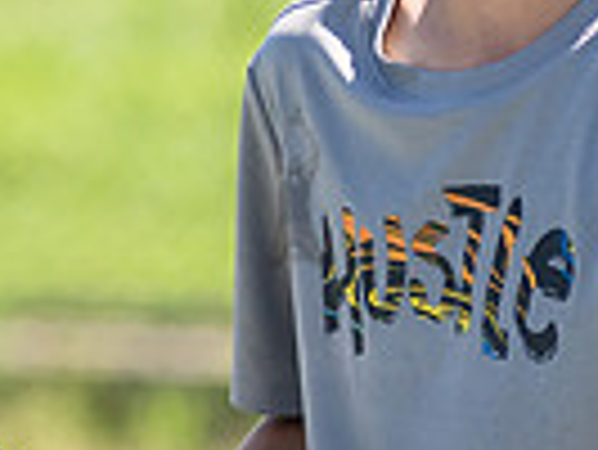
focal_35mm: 820
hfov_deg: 2.4
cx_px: 476
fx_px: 14178
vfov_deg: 1.8
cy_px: 207
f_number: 4
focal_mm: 170
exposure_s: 1/800
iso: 125
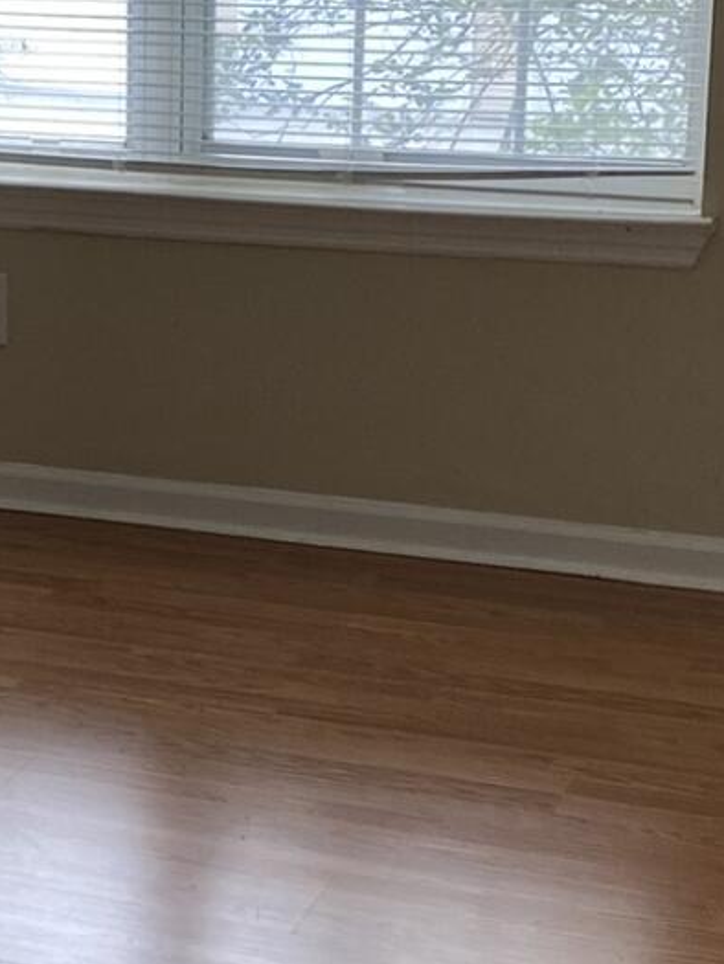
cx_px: -127
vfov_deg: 19.8
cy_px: 391
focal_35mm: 99
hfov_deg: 14.5
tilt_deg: -13.4
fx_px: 2760
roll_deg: +2.6
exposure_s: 1/102
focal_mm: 4.25
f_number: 1.8
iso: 125
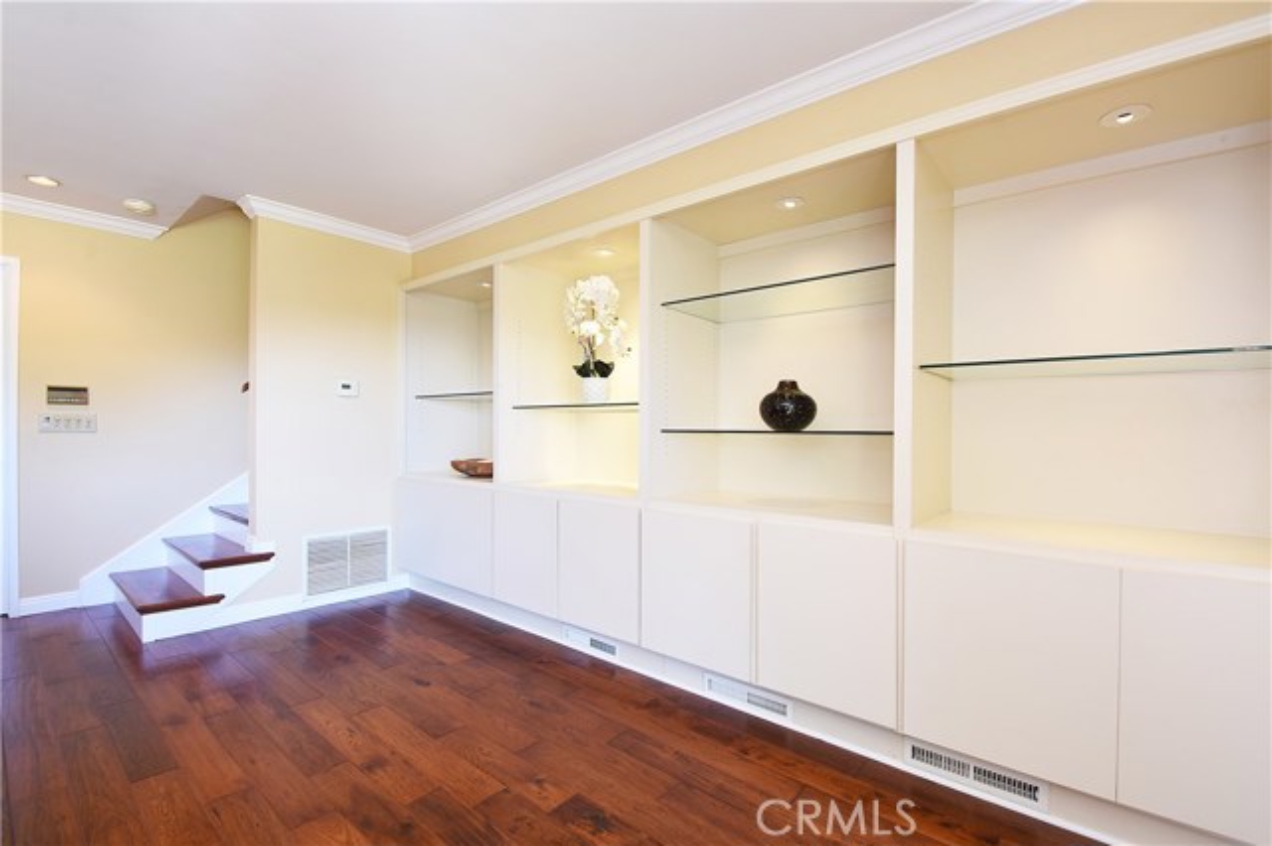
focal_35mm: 15
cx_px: 636
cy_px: 423
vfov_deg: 77.3
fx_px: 530
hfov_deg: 100.4
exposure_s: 1/8
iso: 320
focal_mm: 10
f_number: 8
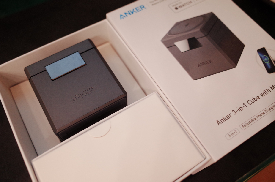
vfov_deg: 46.2
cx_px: 138
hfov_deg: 65.6
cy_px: 91
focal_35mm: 28
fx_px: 213
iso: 1600
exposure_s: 1/60
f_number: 2.8
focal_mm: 18.3
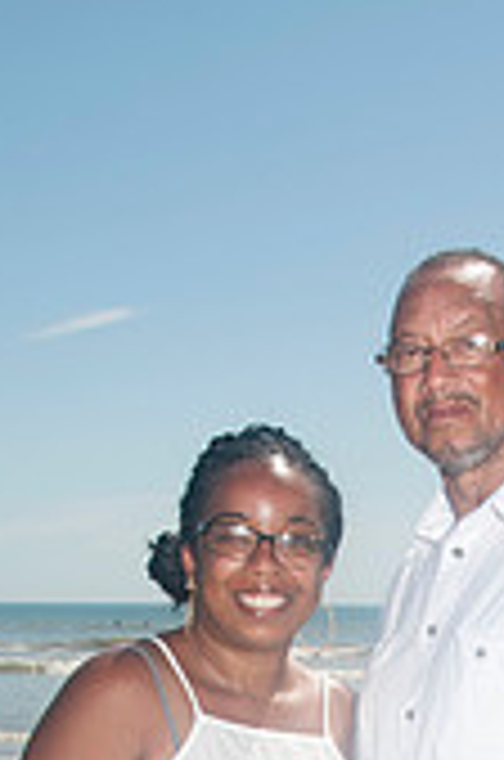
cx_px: 461
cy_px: 985
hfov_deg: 13.0
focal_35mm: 104
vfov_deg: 18.3
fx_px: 2193
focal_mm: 26
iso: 100
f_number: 11
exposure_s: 1/250
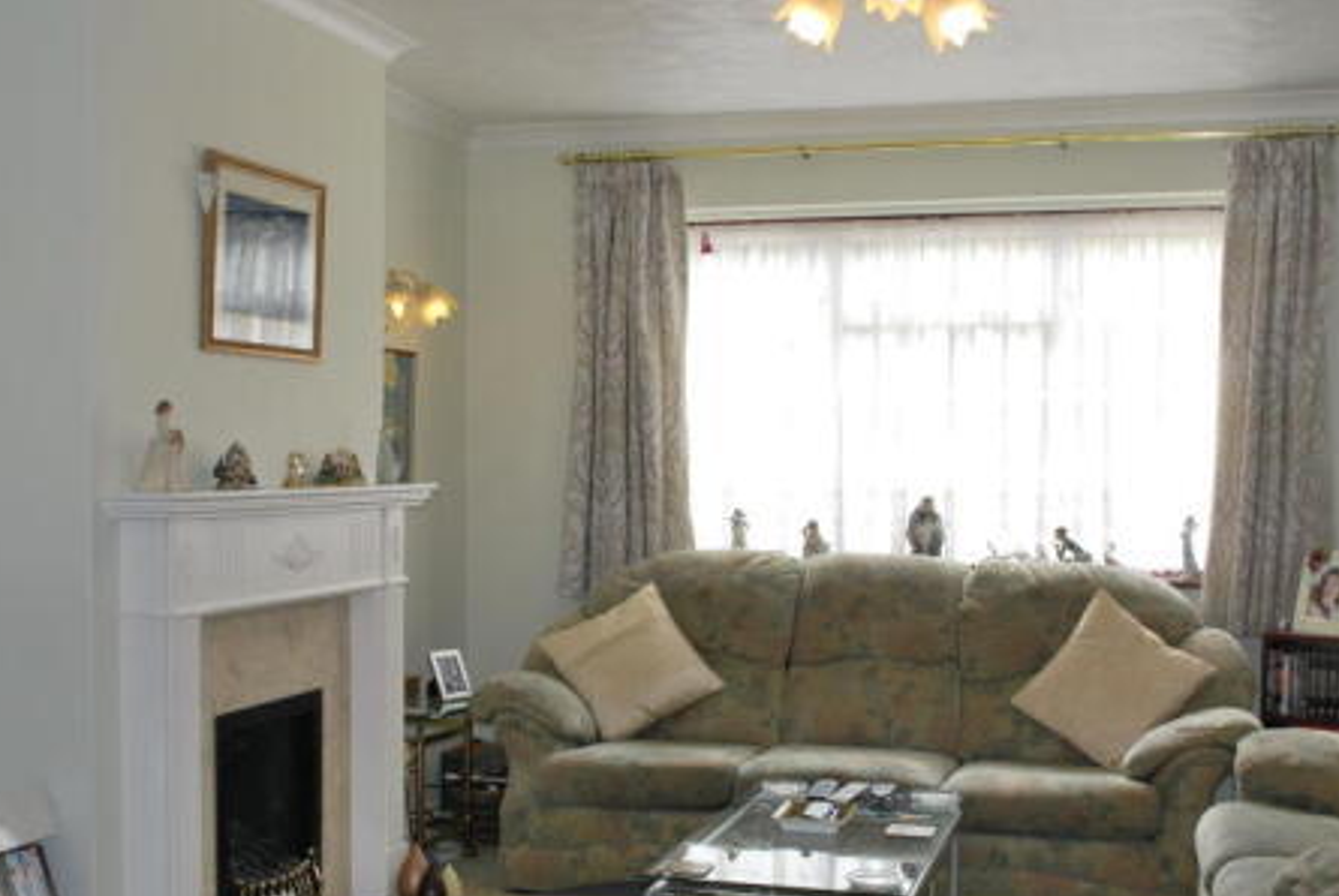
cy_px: 534
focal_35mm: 44
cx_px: 645
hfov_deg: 44.4
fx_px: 1639
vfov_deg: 30.5
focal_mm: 20
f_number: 4.5
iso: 400
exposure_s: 1/200
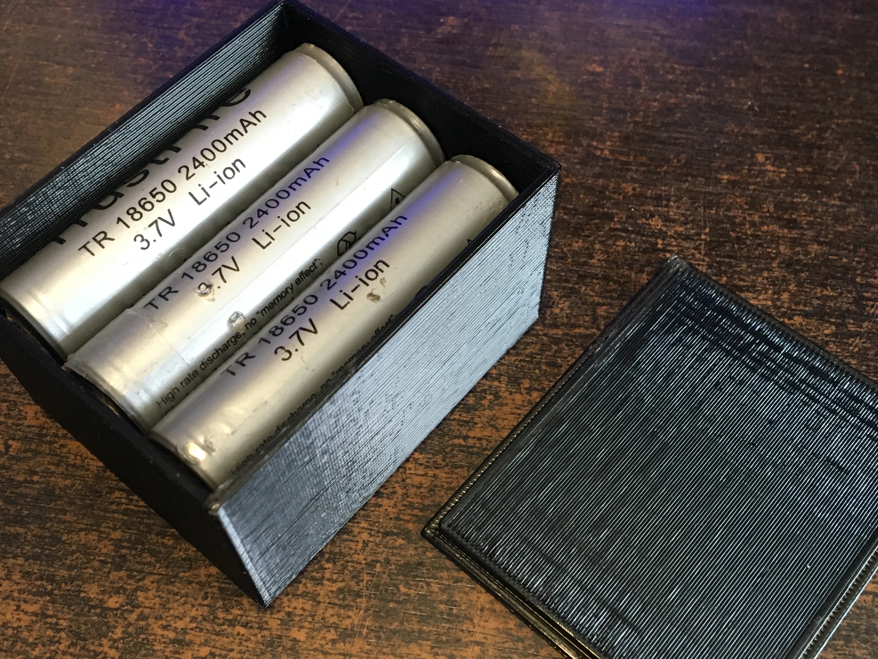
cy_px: 371
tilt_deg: -61.3
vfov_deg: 36.8
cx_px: 419
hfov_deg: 47.8
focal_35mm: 39
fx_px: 989
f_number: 2.2
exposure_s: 1/33
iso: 200
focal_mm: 4.15
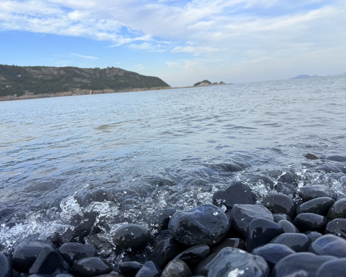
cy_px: 140
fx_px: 266
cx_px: 177
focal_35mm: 26
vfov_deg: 54.9
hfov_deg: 66.0
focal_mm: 6.76
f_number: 1.78
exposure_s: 1/1337
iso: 80
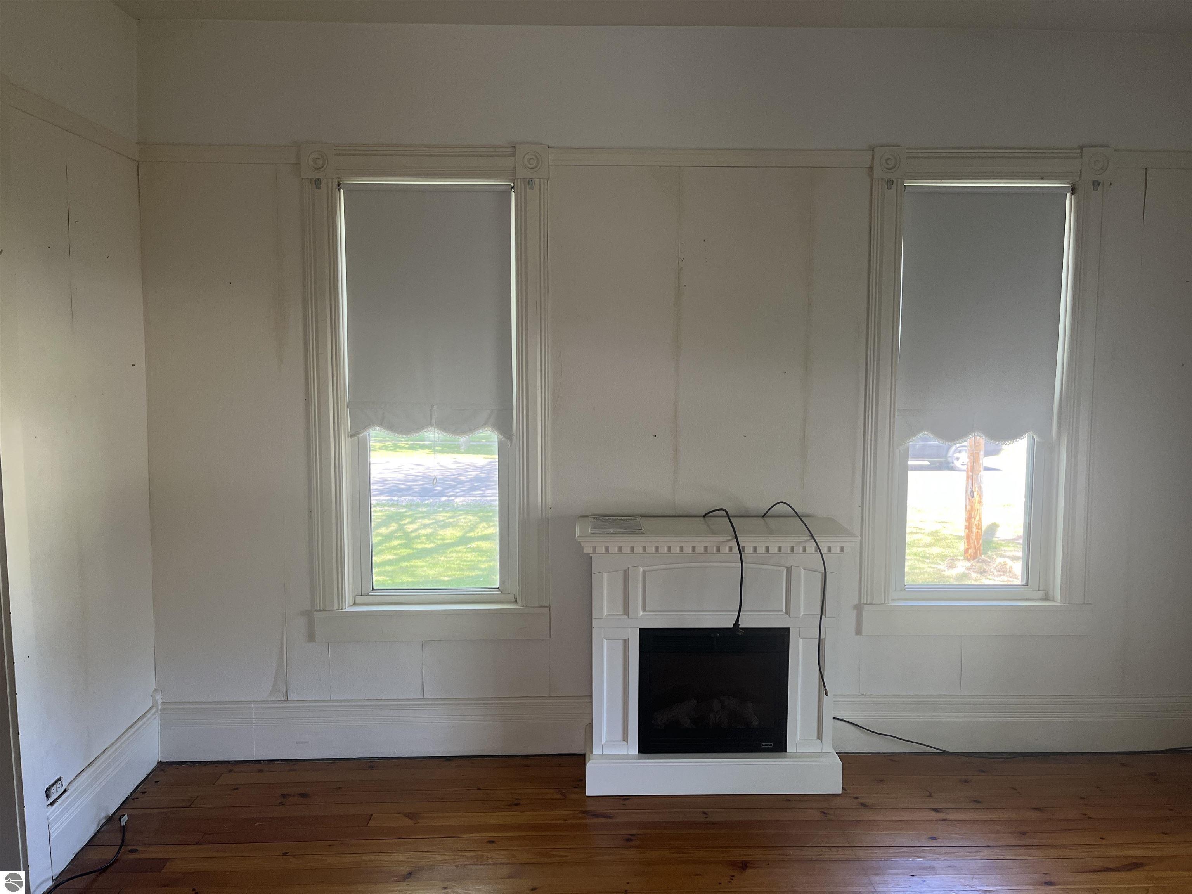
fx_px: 895
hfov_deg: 67.3
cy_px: 447
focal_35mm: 26
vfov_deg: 53.1
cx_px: 596
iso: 125
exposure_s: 1/89
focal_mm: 5.1
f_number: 1.6
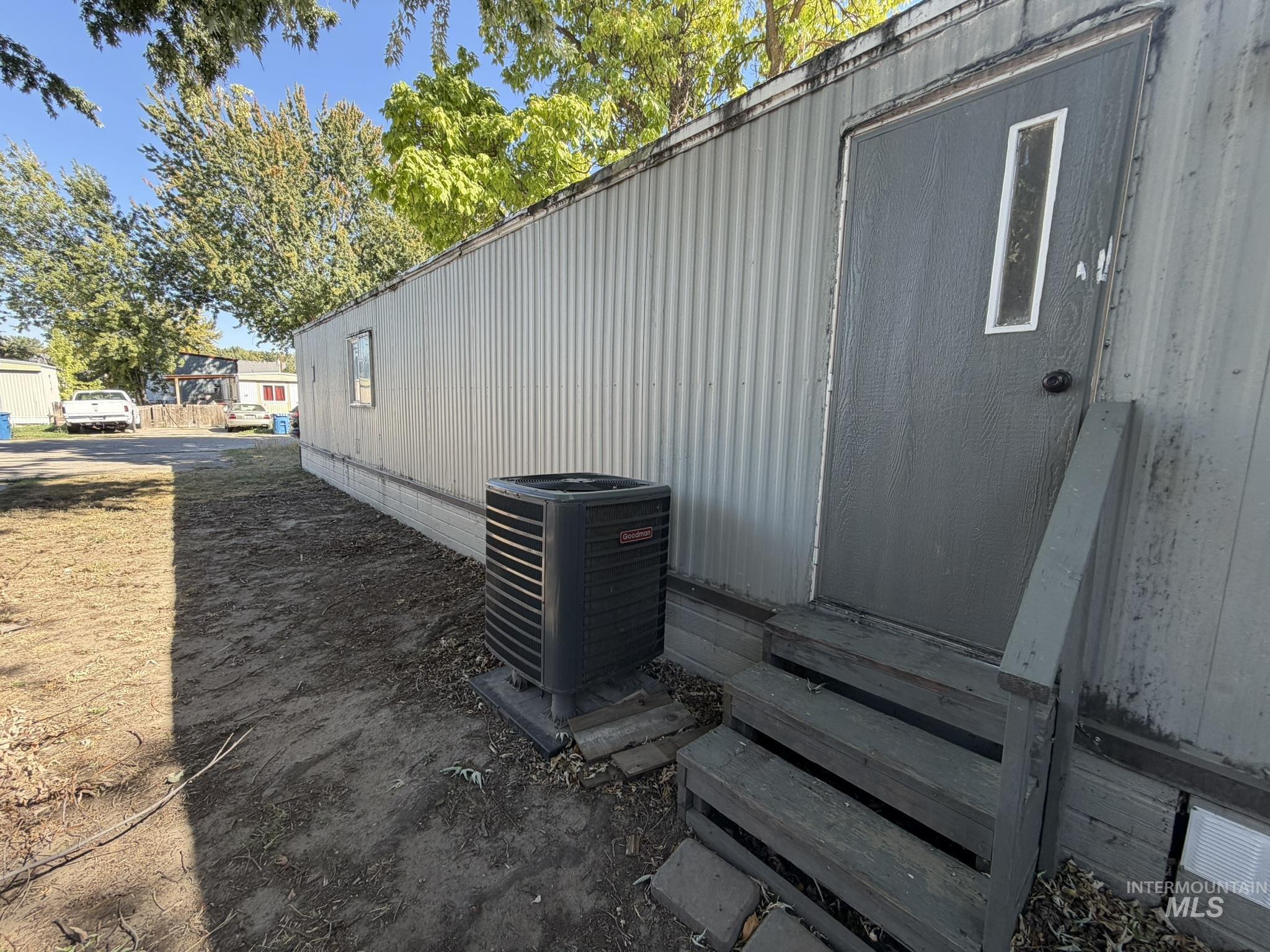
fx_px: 514
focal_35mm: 14
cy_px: 476
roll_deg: +0.4
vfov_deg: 85.7
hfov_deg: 102.1
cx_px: 635
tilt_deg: -9.1
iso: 40
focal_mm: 2.22
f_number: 2.2
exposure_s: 1/171
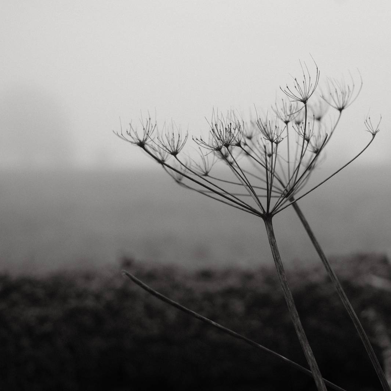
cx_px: 288
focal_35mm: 50
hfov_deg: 33.4
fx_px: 639
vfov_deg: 34.0
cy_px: 195
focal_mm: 26
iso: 640
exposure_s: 1/600
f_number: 4
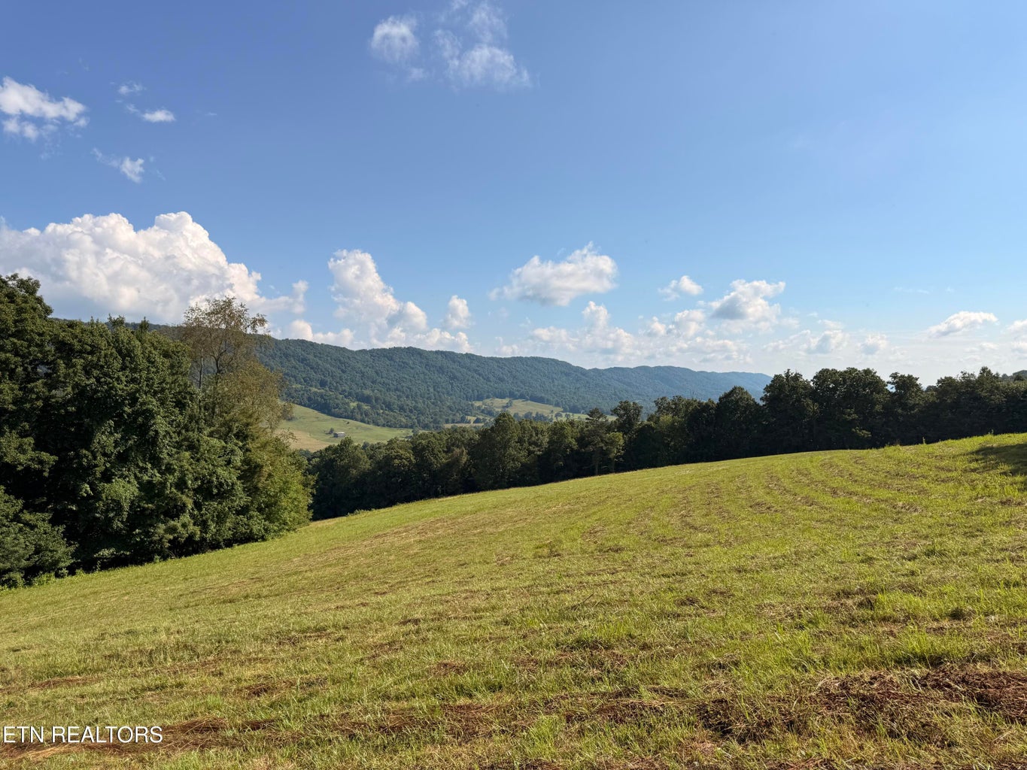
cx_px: 514
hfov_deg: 71.6
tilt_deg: +3.7
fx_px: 712
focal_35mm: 24
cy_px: 385
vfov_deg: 56.8
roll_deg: +2.3
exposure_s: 1/8130
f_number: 1.78
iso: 80
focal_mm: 6.76
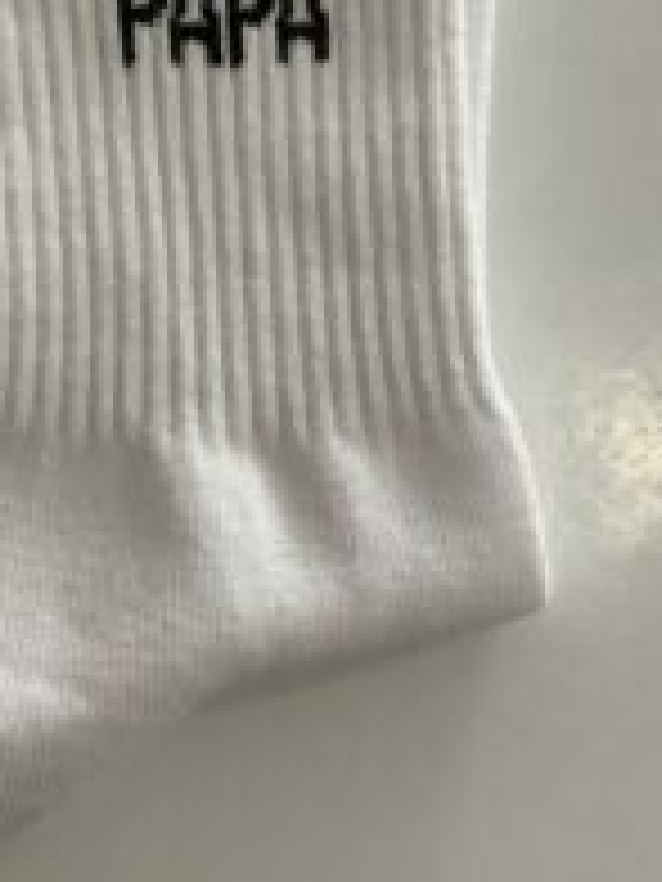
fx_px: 2703
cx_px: 158
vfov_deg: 18.3
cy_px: 104
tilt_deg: -80.1
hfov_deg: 13.9
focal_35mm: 106
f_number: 2
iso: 250
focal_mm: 6
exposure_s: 1/100
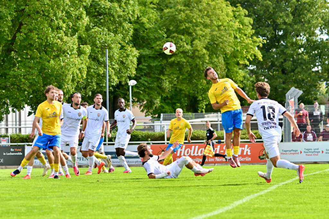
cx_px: 164
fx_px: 1280
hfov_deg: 14.7
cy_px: 110
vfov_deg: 9.8
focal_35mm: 140
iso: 720
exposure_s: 1/2000
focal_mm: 140
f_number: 5
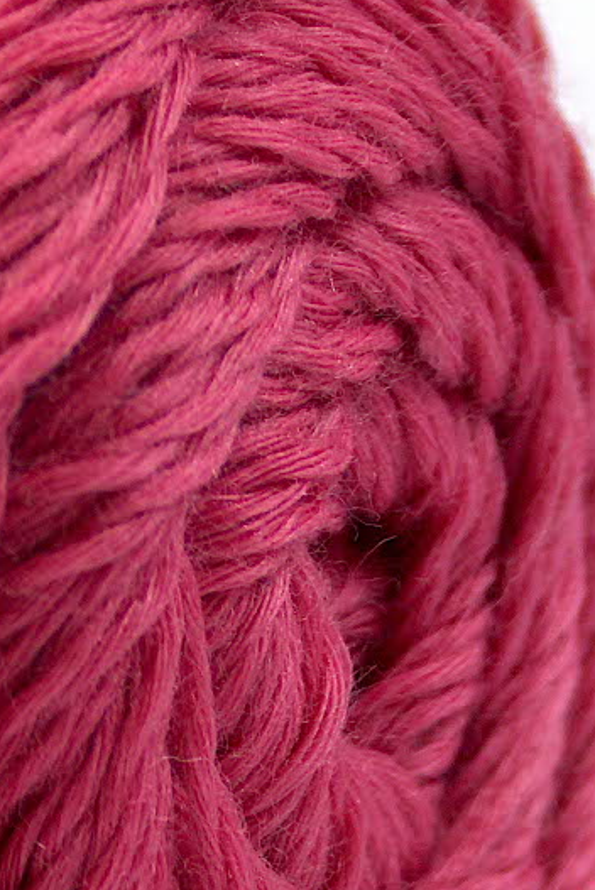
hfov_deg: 6.3
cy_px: 544
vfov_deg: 9.6
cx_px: -492
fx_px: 5323
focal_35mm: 215
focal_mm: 17.25
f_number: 2.9
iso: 100
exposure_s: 1/4.11
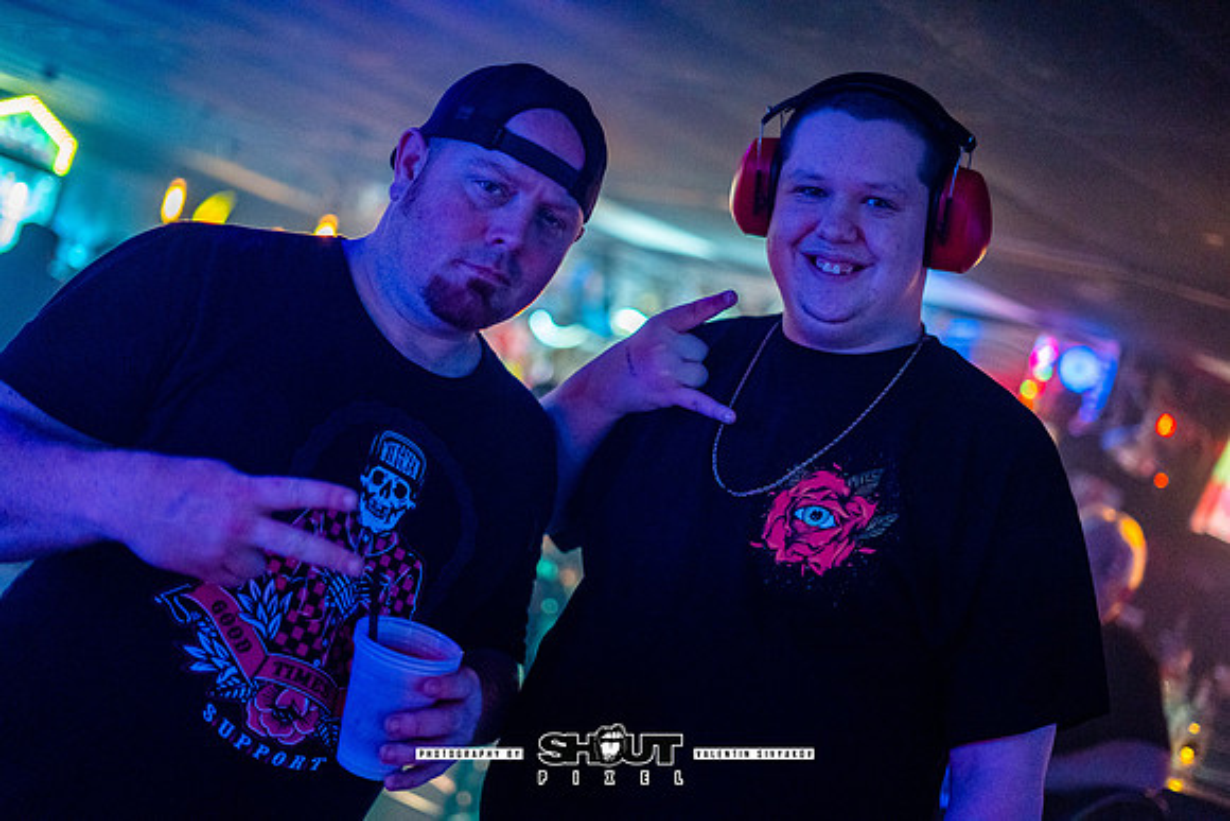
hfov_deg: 39.6
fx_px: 1709
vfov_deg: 27.0
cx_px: 615
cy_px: 410
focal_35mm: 50
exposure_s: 1/160
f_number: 1.8
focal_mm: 50
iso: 4000
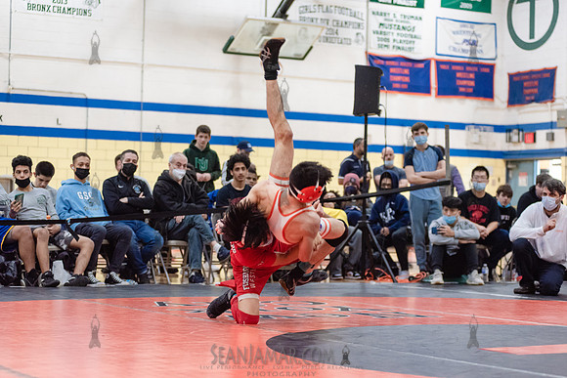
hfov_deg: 25.4
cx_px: 284
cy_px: 189
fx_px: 1260
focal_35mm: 80
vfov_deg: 17.1
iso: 4000
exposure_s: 1/400
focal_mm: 80
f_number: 3.5
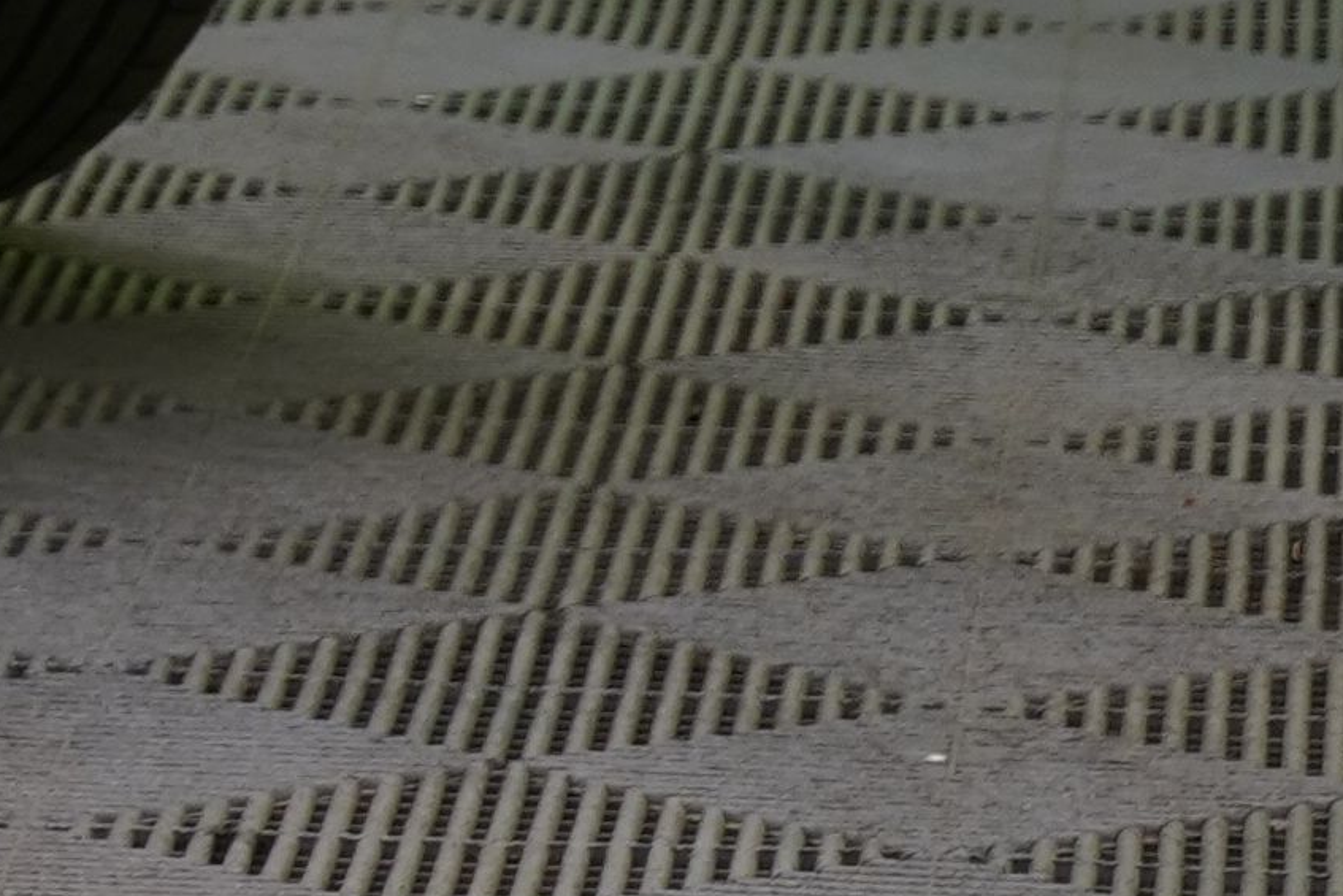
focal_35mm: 439
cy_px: -1930
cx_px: -2938
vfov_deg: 3.1
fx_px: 16379
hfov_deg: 4.5
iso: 400
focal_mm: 62
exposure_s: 1/30
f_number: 5.6
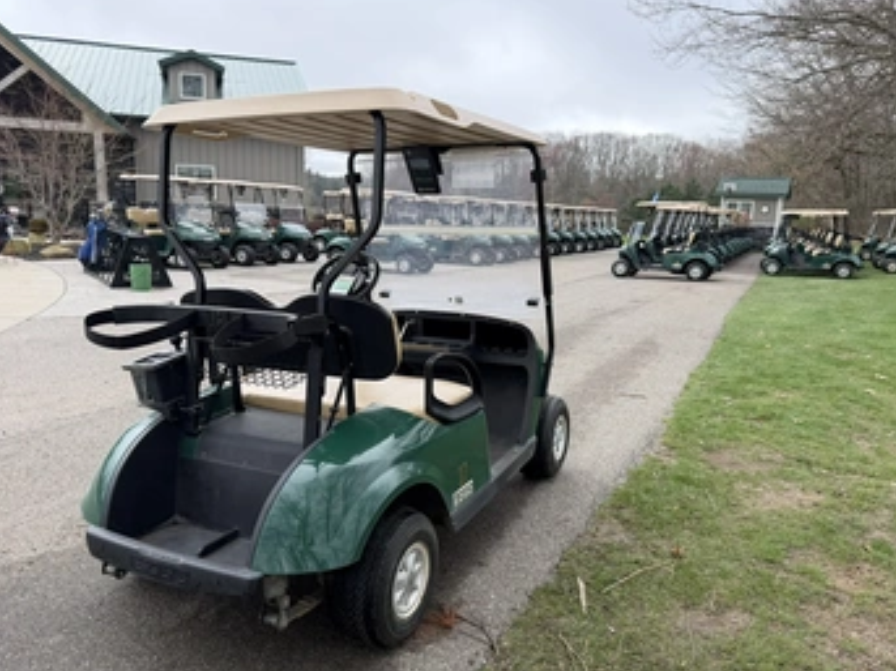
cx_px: 449
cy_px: 381
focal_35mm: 28
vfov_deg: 49.6
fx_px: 724
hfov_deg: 63.5
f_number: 1.78
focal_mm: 6.76
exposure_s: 1/2000
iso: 100
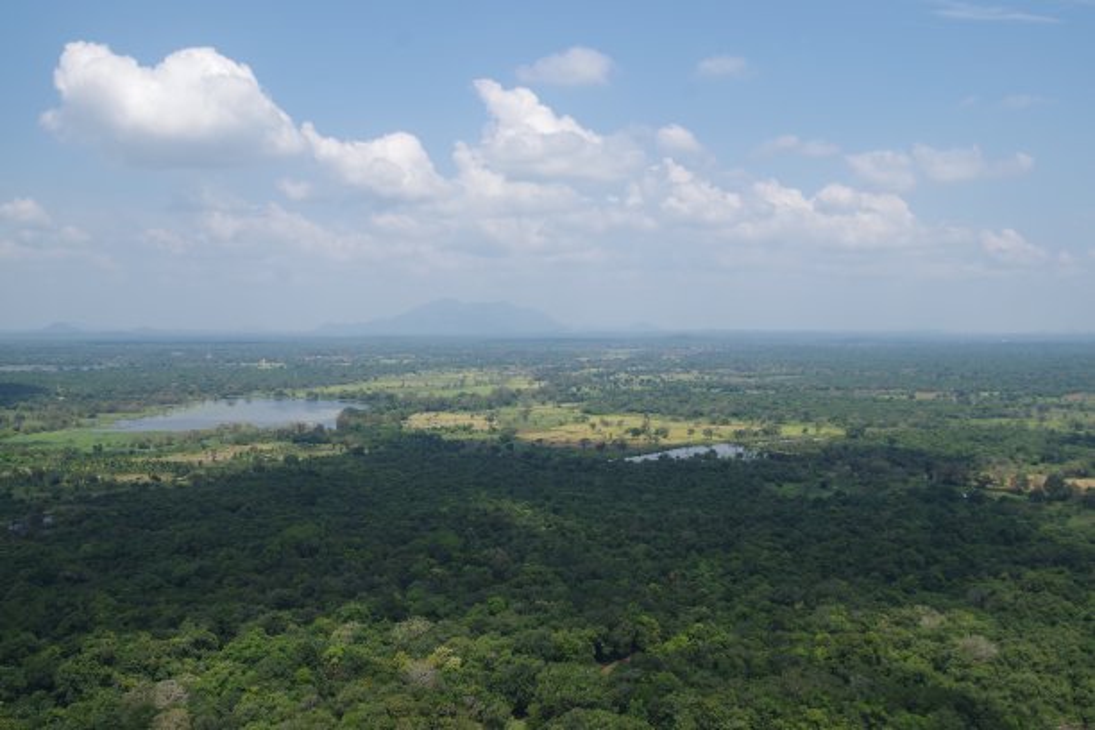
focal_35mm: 36
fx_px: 1095
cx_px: 548
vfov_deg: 36.9
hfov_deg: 53.1
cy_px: 365
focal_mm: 24
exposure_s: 1/250
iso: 100
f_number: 7.1
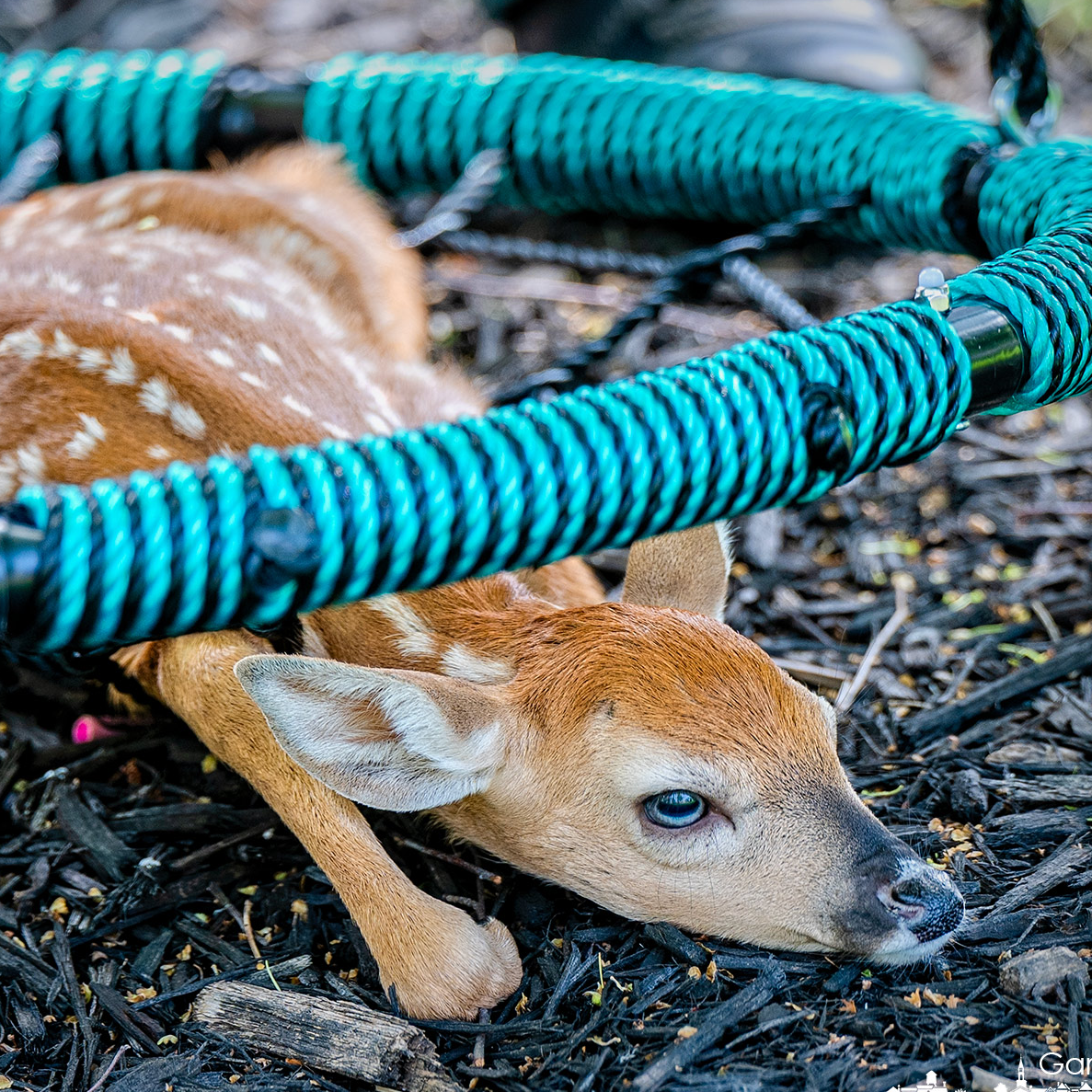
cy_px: 577
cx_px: 395
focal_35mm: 220
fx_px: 7852
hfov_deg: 8.0
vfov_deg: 8.0
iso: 200
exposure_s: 1/200
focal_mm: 160
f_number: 2.8
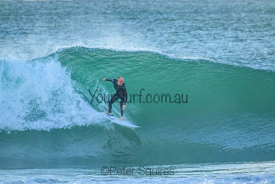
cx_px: 138
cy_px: 92
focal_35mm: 800
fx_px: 6112
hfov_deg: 2.6
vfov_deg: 1.7
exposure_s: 1/1250
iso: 6400
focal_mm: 800
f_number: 11
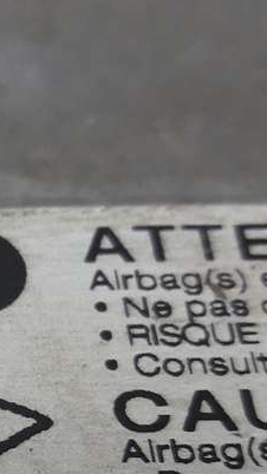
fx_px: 1184
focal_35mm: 94
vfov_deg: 22.3
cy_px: 390
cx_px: -256
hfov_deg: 11.6
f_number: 1.9
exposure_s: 1/100
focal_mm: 3.7
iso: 80
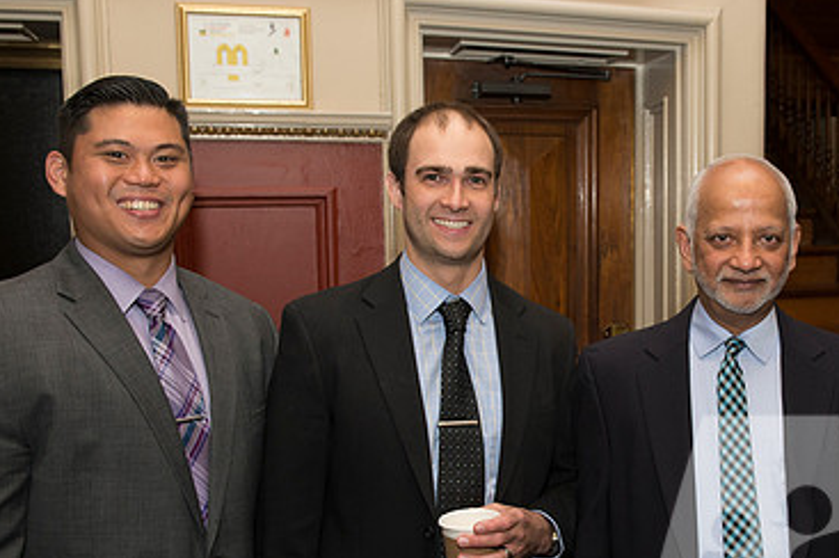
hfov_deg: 42.9
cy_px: 366
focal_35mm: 45
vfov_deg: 29.6
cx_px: 577
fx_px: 1048
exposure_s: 1/80
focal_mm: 27
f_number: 5.6
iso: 1000
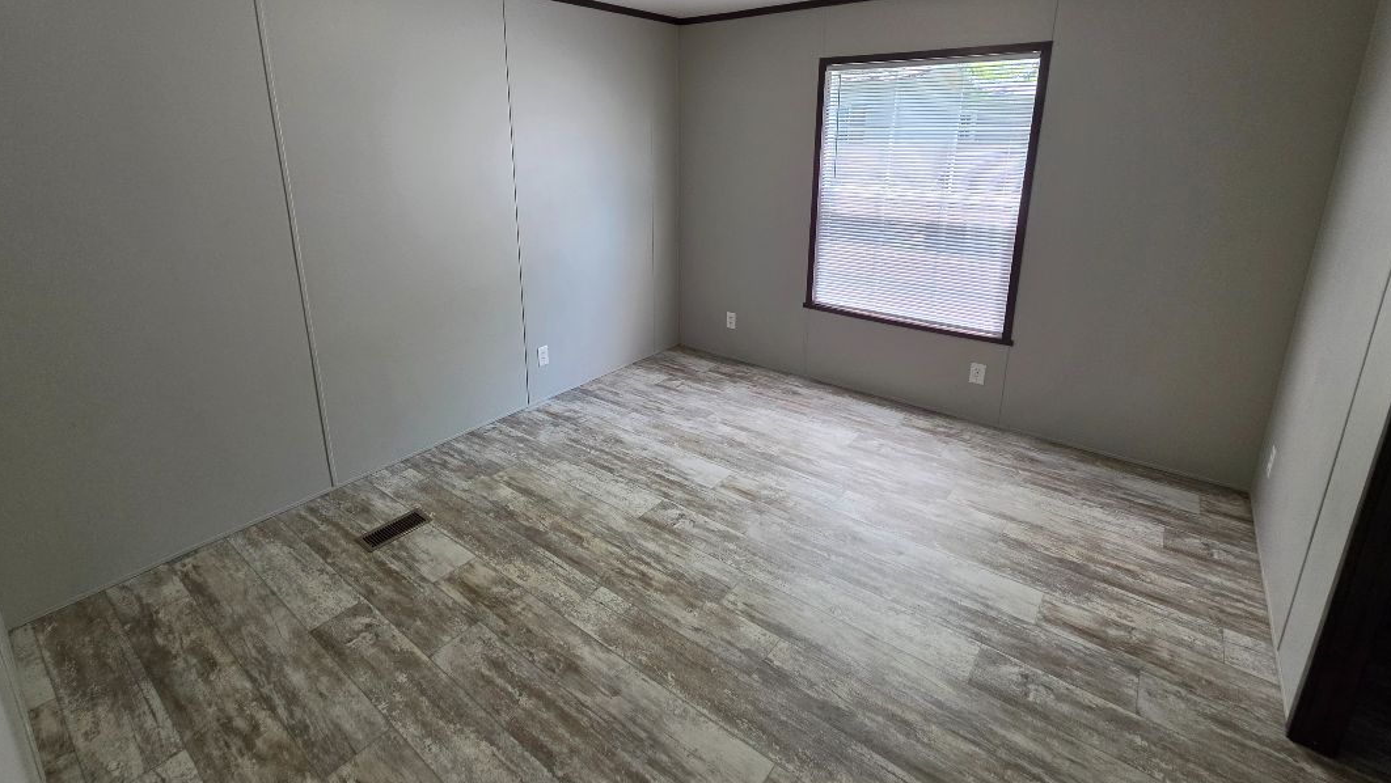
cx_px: 654
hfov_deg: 99.2
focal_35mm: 16
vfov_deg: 66.5
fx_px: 590
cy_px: 314
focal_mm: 2.2
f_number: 1.9
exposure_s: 1/120
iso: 160
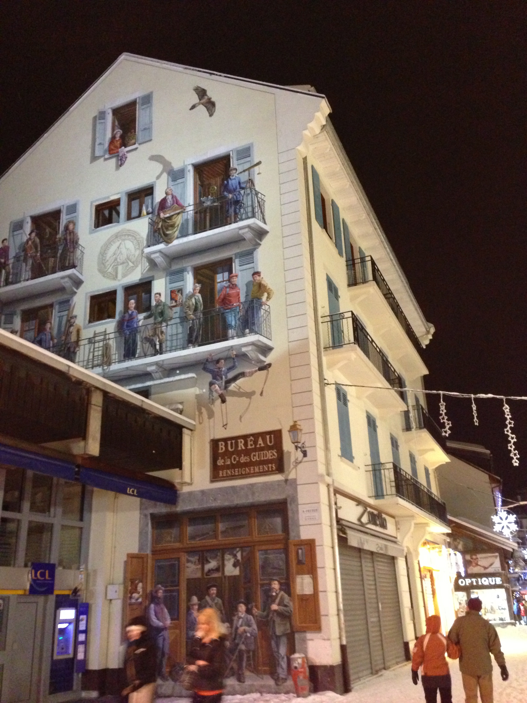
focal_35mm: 33
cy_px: 352
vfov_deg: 55.4
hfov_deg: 42.9
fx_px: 670
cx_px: 264
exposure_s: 1/15
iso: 640
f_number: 2.4
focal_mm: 4.13
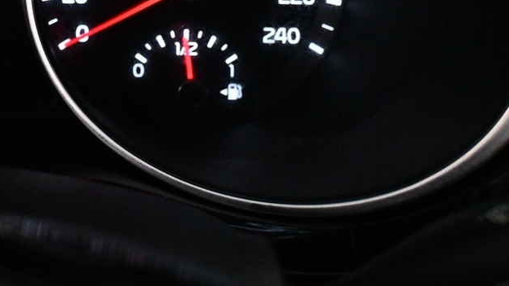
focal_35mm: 88
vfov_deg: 13.1
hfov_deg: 22.3
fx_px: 1183
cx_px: -112
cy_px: -139
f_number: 4
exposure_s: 1/160
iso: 4000
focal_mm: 21.5
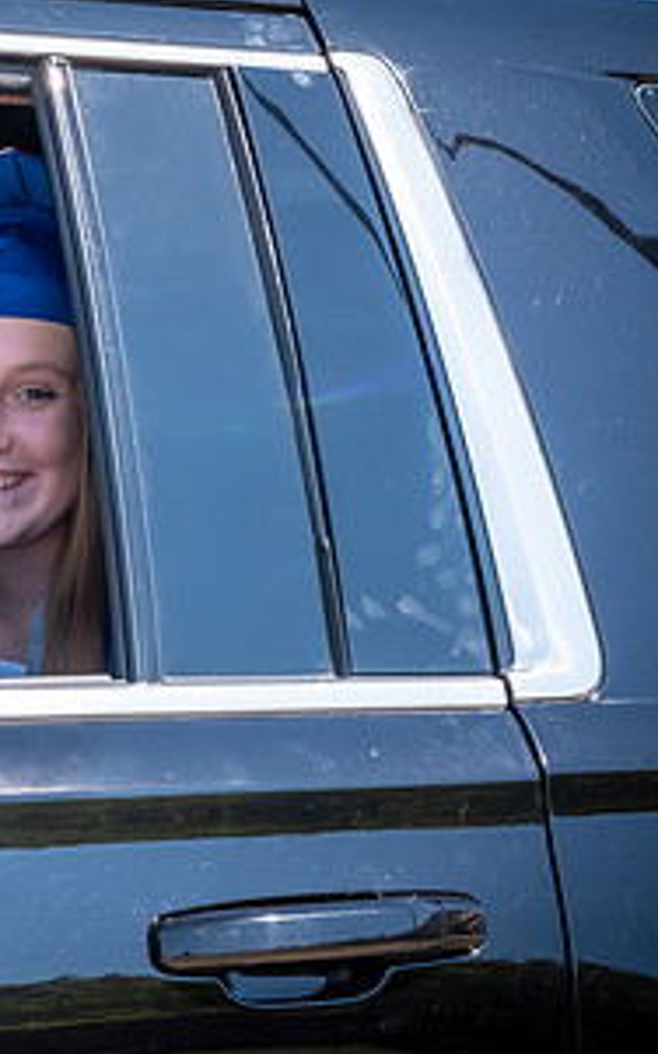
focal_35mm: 147
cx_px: -236
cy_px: 572
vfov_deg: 14.2
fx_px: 4220
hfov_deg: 8.8
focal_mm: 50
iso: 400
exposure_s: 1/400
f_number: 8
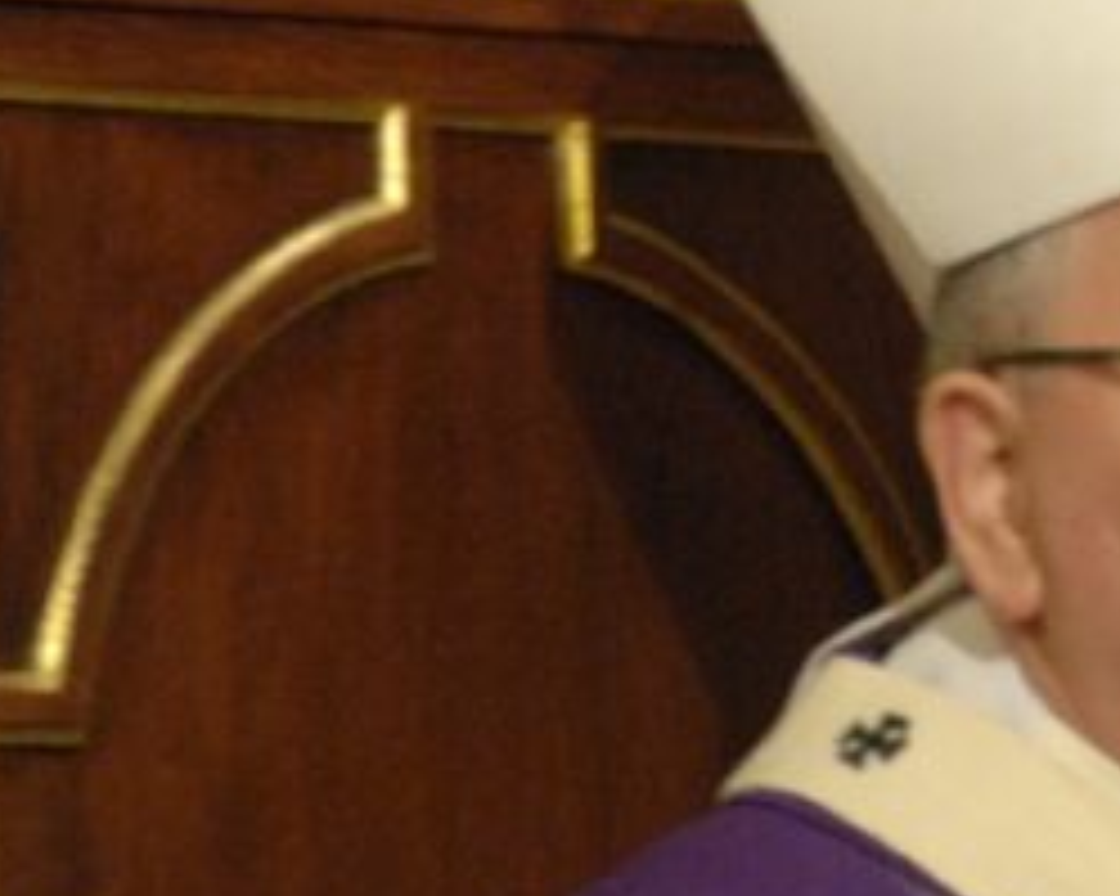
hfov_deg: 1.7
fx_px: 38337
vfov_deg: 1.3
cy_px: -545
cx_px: 1120
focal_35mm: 1157
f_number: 2.8
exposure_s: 1/20
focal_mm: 200
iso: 640
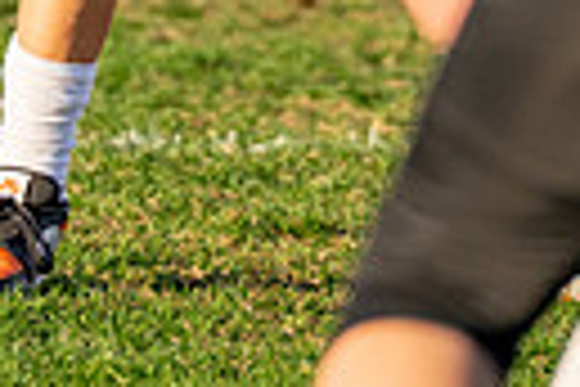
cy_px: -728
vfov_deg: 1.2
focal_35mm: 1179
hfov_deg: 1.7
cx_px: 234
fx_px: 18994
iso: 200
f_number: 2.8
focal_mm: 200
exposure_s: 1/2500
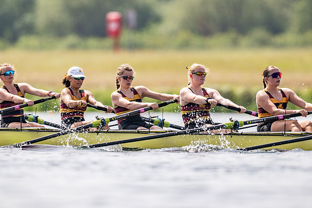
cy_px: 104
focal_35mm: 900
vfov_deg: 1.5
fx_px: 7795
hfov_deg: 2.3
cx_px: 156
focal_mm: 600
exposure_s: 1/2500
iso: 160
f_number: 4
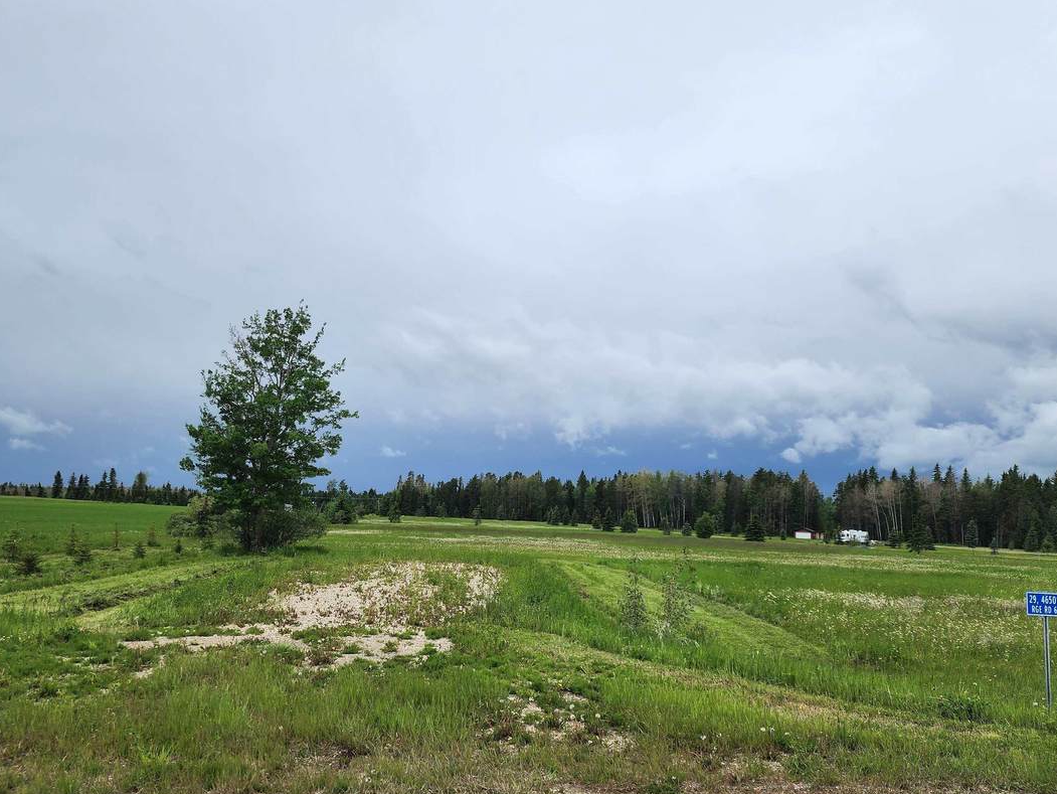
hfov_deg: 63.4
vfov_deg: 49.8
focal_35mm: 28
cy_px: 418
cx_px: 525
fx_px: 855
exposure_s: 1/1737
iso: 12
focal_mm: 6.4
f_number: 1.8
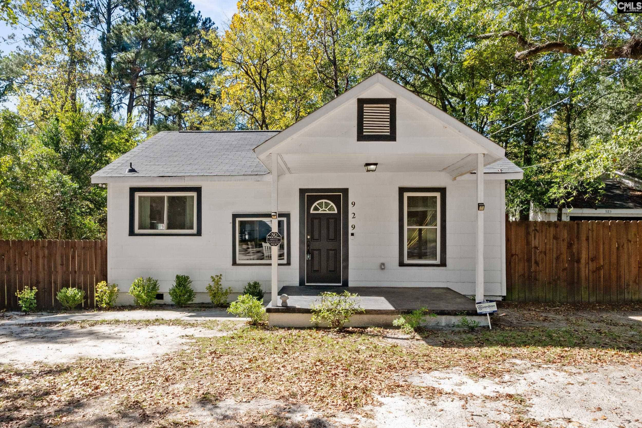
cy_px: 214
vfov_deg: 72.1
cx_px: 321
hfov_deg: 95.0
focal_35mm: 16
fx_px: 294
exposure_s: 1/80
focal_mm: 11
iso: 250
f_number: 11
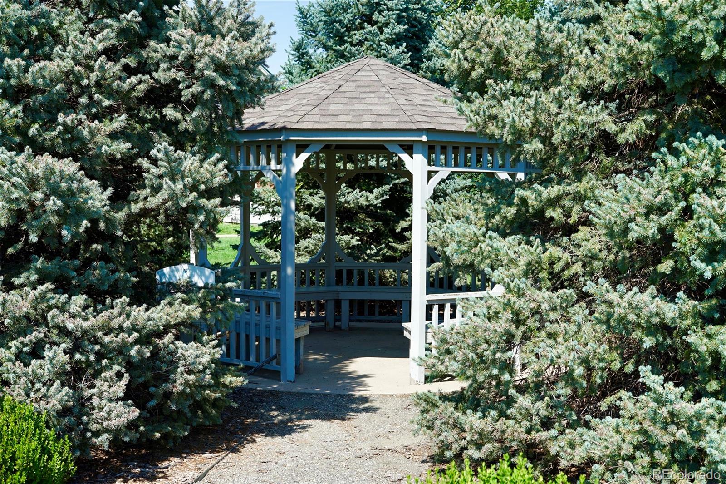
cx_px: 363
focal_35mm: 50
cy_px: 242
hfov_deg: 39.6
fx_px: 1008
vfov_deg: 27.0
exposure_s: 1/200
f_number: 6.3
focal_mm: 50
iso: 100
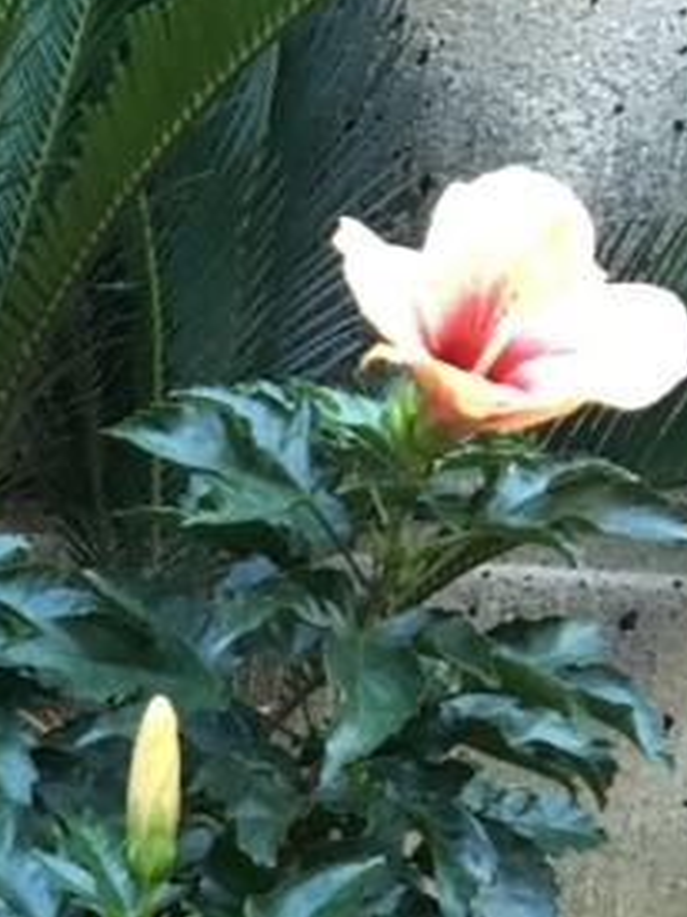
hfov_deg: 12.5
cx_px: -544
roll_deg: -3.8
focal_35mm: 108
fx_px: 2860
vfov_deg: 17.3
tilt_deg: -13.1
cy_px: 1134
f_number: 2.2
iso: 200
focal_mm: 4.15
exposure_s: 1/15
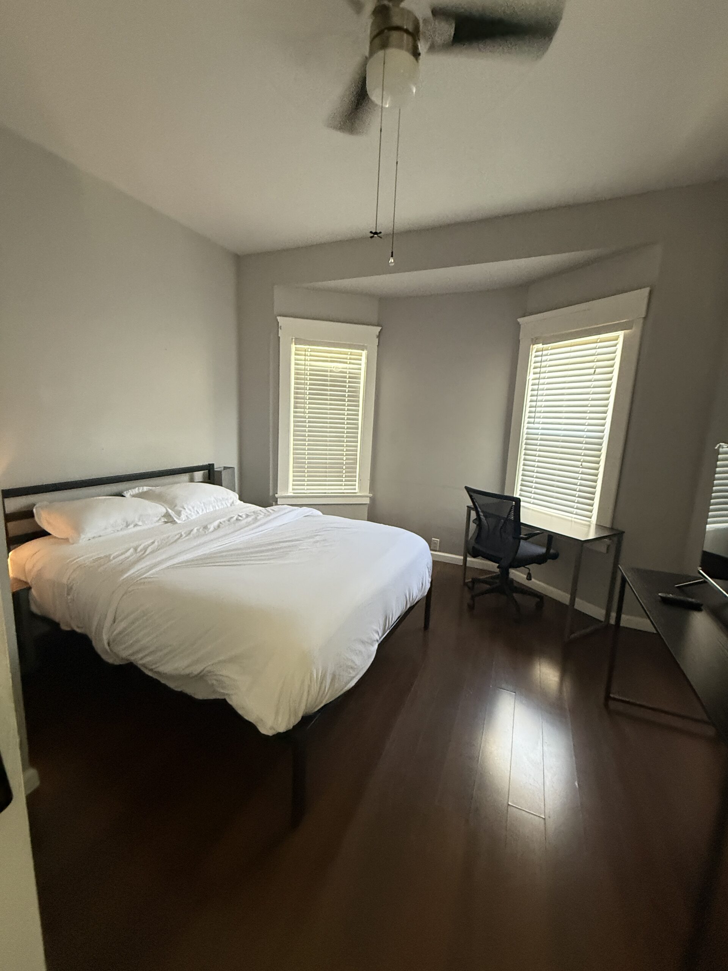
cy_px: 486
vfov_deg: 102.1
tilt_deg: -4.0
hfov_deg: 85.7
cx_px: 364
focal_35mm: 14
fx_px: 393
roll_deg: -1.7
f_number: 2.2
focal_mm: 2.22
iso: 640
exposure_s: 1/60
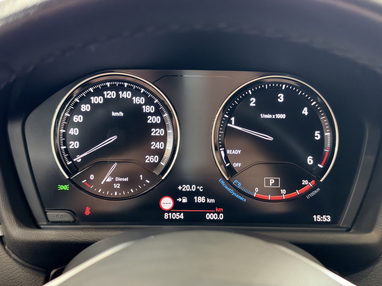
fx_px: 530
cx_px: 191
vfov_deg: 30.3
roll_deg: -1.2
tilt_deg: -22.9
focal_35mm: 48
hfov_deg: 39.7
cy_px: 143
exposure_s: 1/25
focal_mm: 6.93
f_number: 1.48
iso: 320
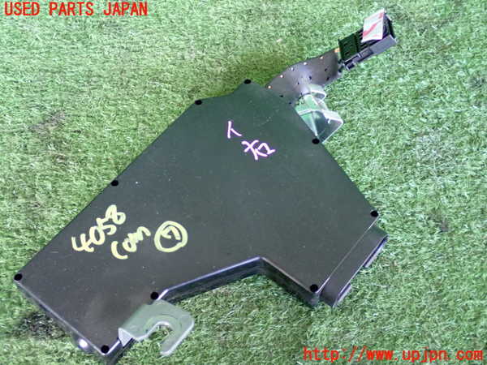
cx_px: 244
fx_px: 760
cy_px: 182
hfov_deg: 35.5
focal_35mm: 54
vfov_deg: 27.0
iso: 800
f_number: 3.3
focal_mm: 9.65
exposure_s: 1/30
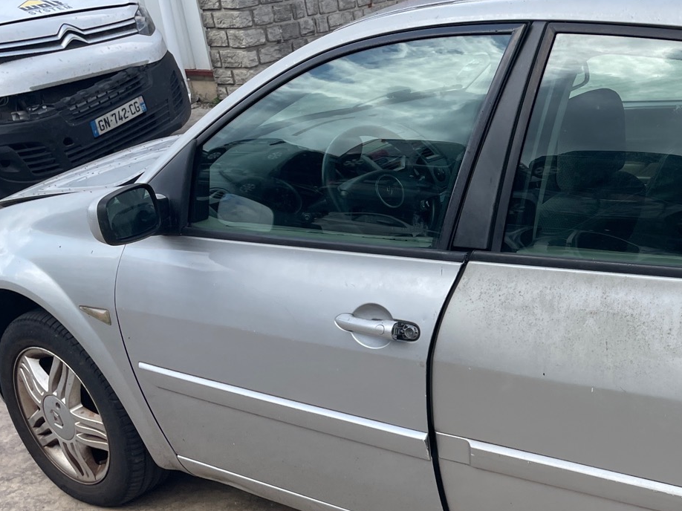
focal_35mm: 51
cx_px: 594
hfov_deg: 35.6
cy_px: 297
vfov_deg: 28.5
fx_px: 1005
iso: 32
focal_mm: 4.2
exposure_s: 1/1770
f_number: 1.6
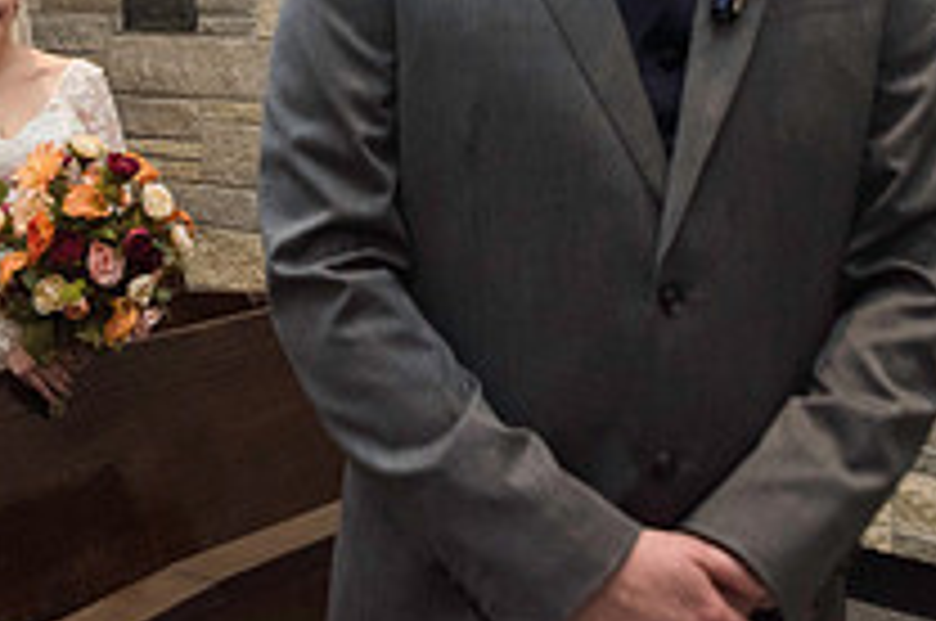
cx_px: 288
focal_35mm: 76
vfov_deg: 17.5
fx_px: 1973
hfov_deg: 26.5
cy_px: 30
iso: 1250
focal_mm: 24
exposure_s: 1/160
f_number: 4.5
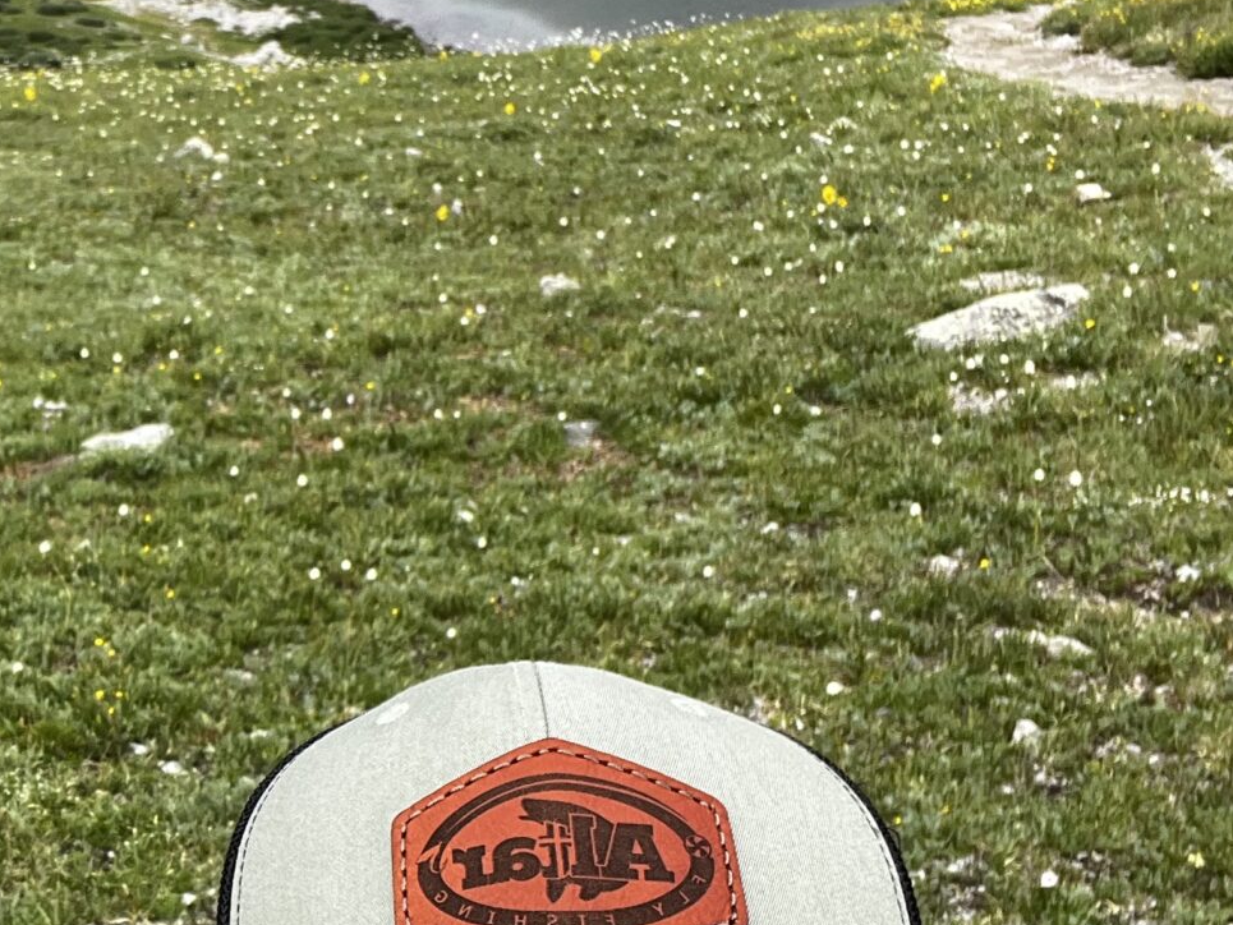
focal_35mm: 61
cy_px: 645
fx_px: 2173
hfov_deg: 29.6
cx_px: 11
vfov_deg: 23.9
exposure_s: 1/210
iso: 25
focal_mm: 2.71
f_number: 2.2
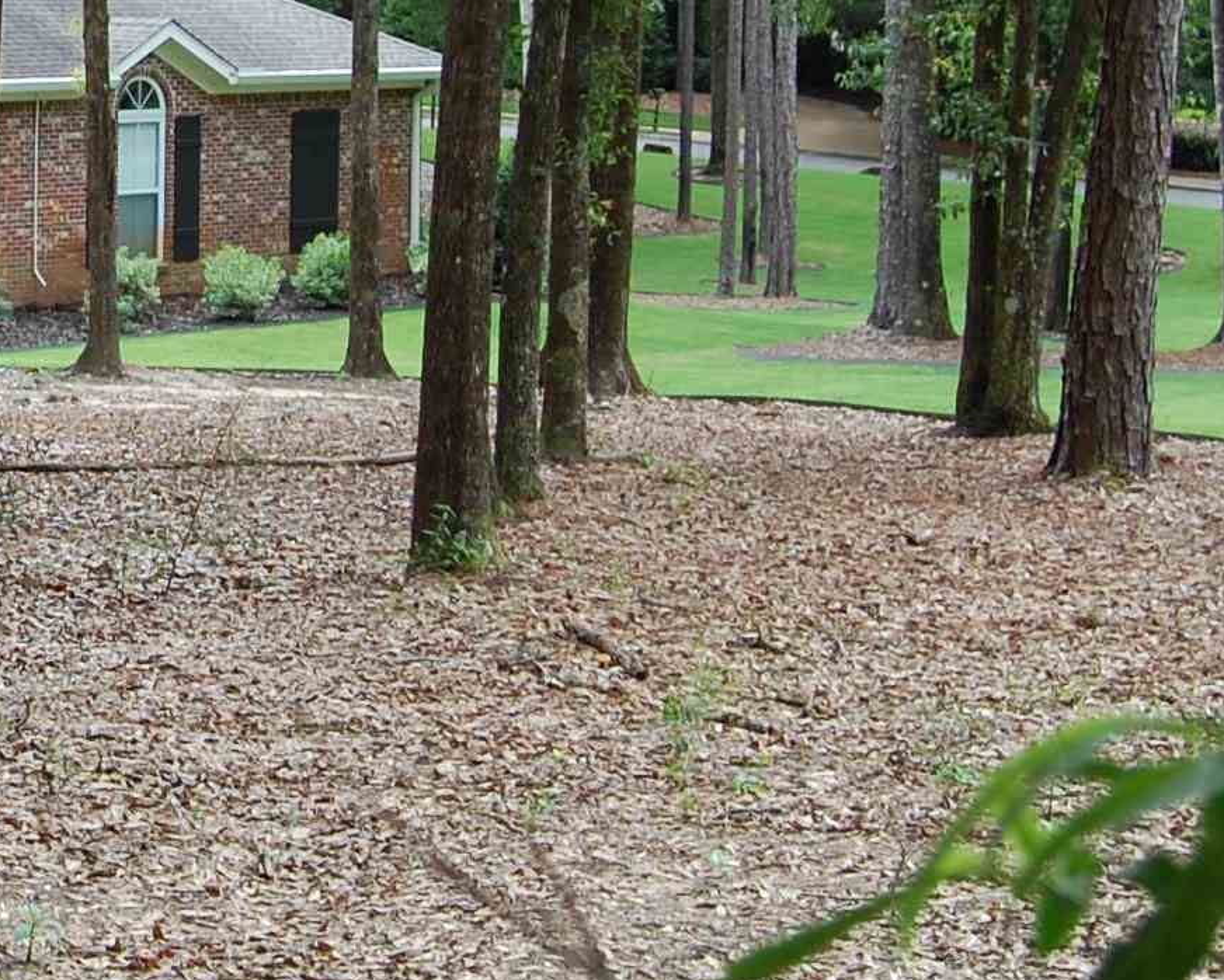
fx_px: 3515
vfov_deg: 15.7
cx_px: -211
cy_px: 101
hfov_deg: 18.8
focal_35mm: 97
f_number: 5.6
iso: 200
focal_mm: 20
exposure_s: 1/125
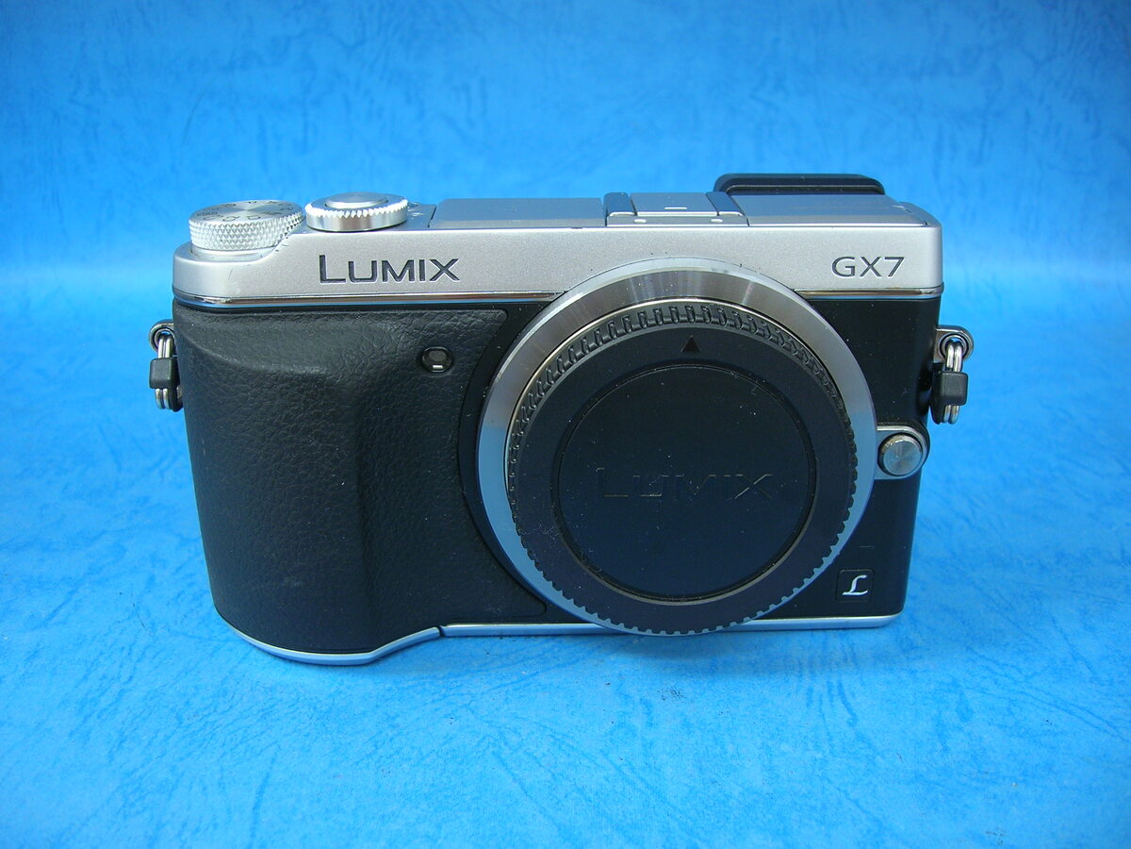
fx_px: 1111
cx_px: 566
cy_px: 424
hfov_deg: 54.0
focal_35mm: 34
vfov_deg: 41.8
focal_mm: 5.7
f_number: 2.9
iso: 50
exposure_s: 1/8.3
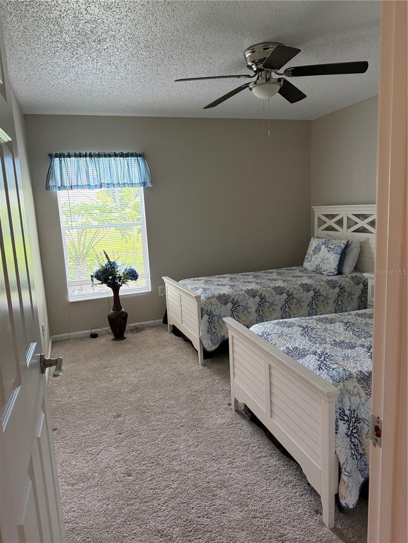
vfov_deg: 71.6
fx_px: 377
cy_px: 272
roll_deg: +1.1
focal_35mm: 24
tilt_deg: -8.8
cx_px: 204
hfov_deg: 56.8
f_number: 1.78
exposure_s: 1/120
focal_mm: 6.76
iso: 320
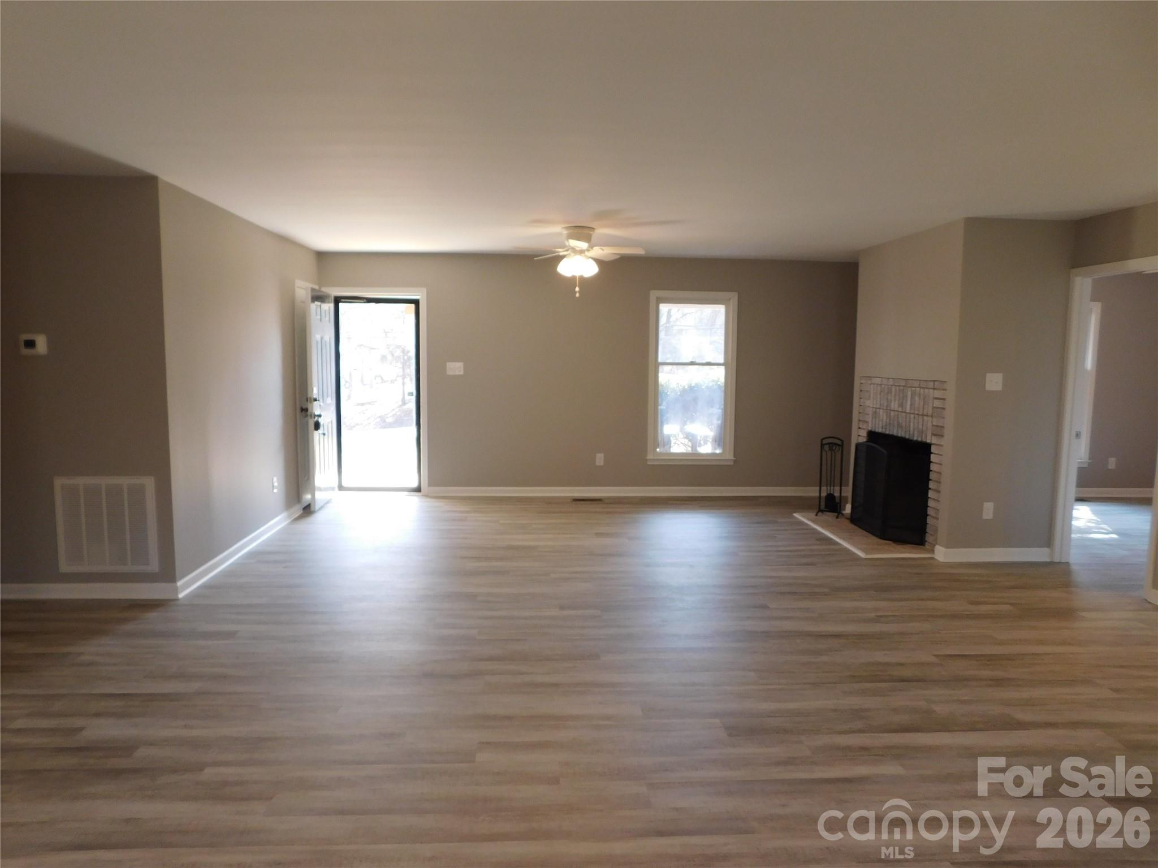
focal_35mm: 23
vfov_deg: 58.9
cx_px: 579
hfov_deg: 73.9
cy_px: 434
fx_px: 769
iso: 125
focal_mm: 4
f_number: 3
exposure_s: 1/40
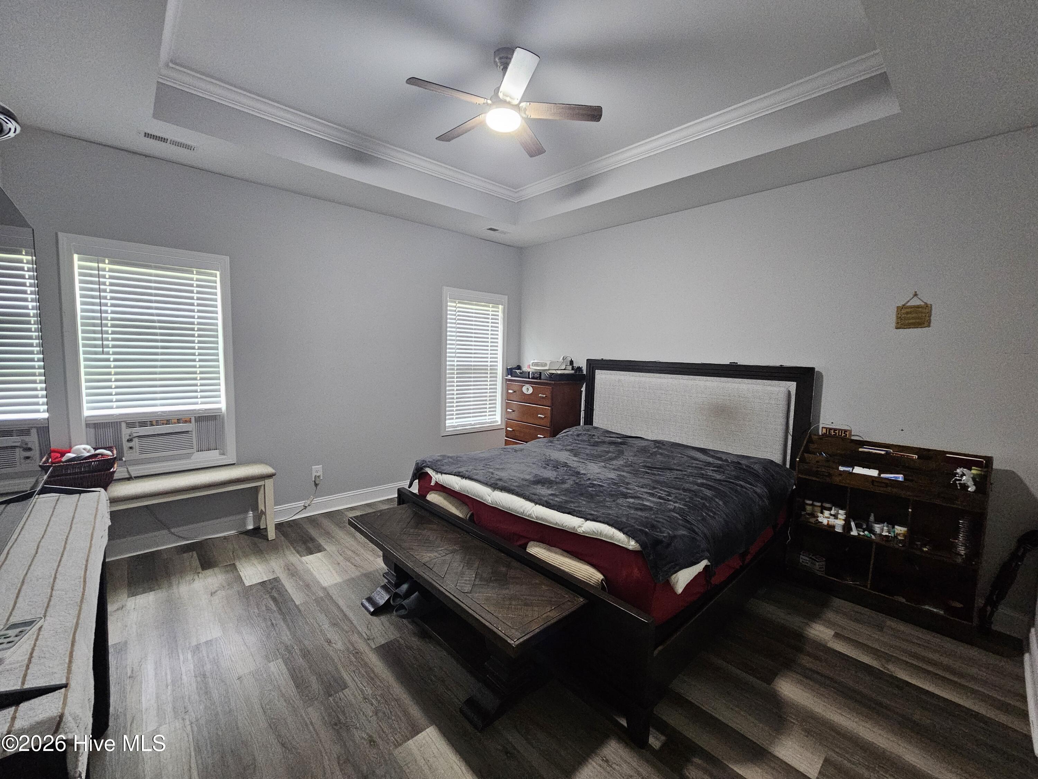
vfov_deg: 89.9
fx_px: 390
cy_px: 390
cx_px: 519
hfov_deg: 106.2
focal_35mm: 13
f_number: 2.2
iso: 400
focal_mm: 2.2
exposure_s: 1/30
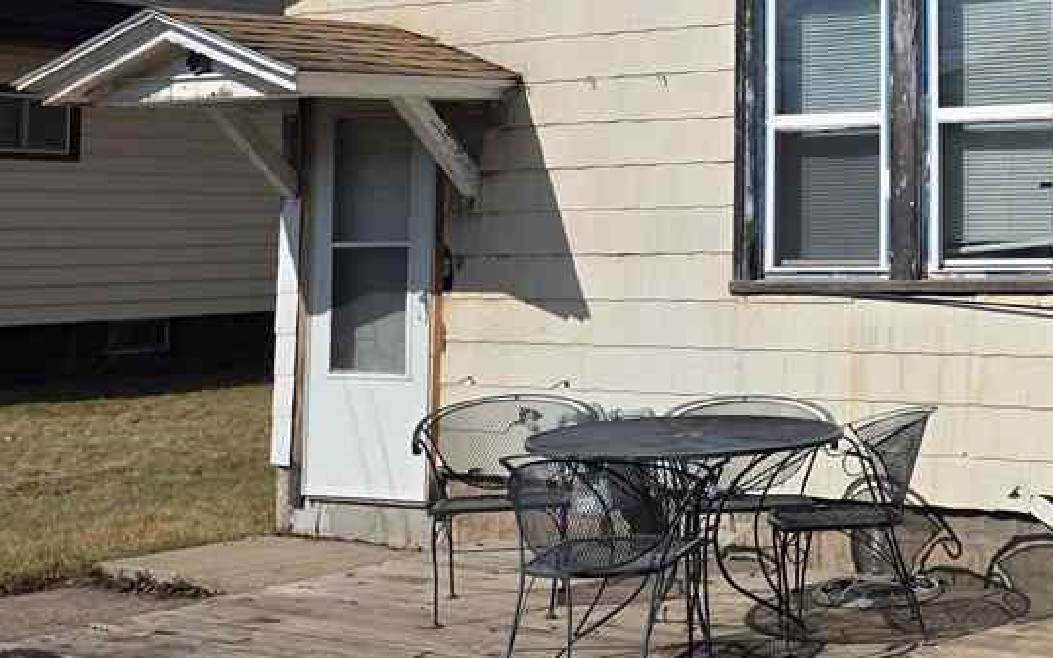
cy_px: 123
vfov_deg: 22.0
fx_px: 1664
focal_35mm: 58
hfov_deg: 31.4
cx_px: 1141
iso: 64
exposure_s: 1/7944
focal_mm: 6.25
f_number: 1.7
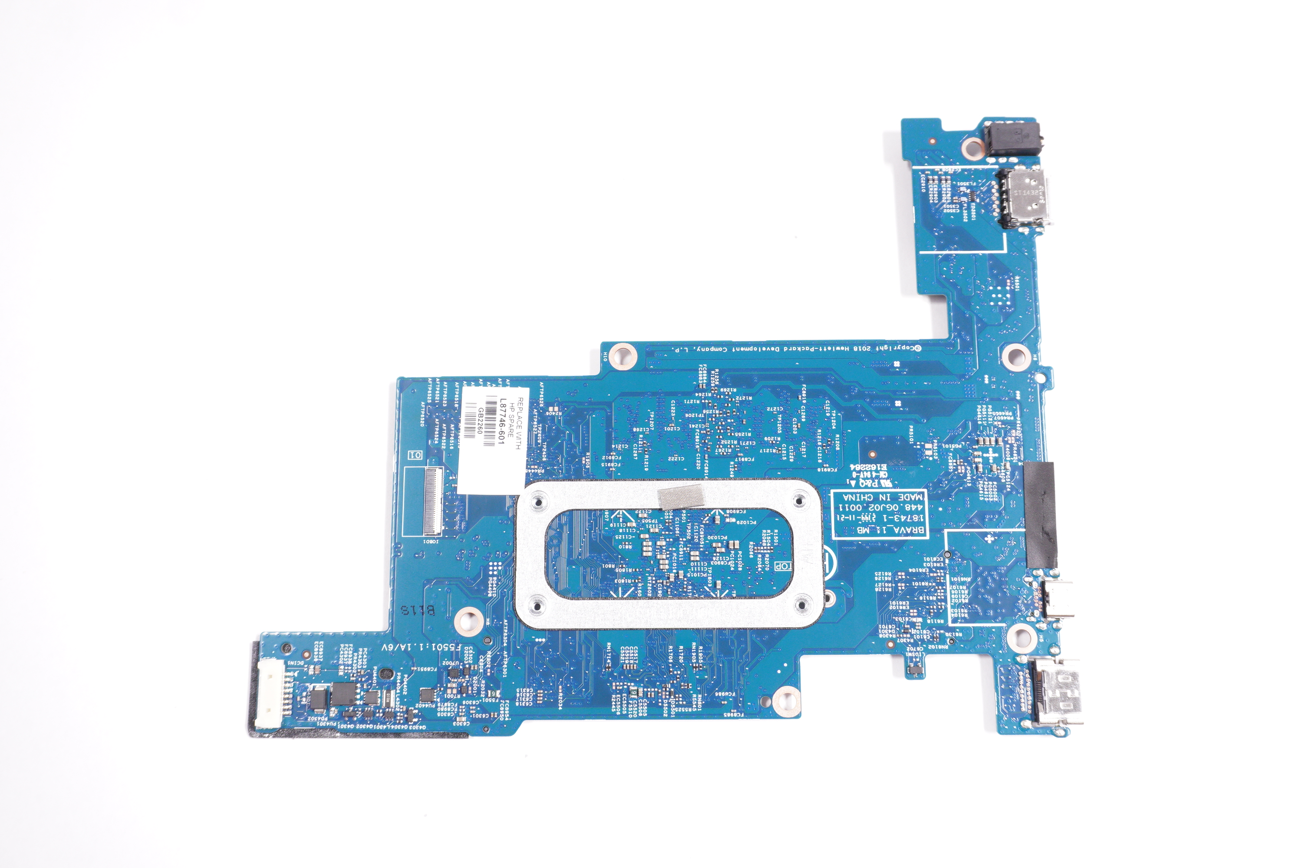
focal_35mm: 33
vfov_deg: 39.9
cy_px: 434
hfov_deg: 57.3
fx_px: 1196
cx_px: 653
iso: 800
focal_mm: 22
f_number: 5.6
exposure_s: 1/160
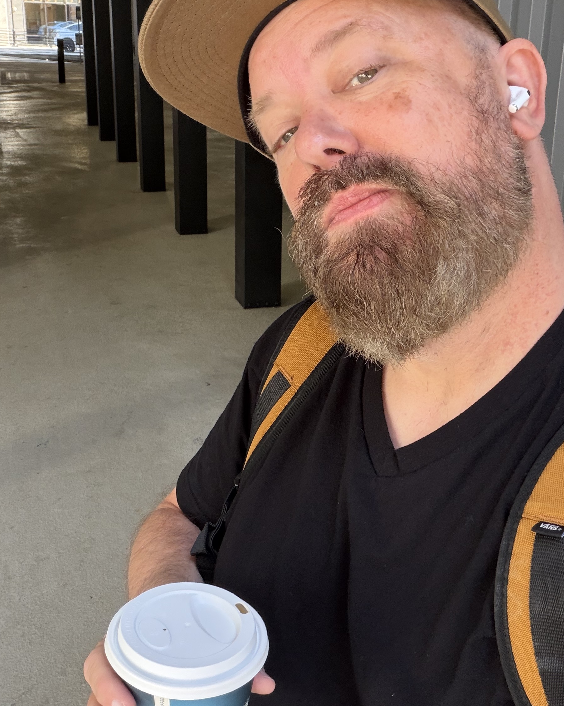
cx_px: 302
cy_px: 336
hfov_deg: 37.3
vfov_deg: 45.8
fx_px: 835
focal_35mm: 40
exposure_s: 1/121
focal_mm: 2.71
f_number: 1.9
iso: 50
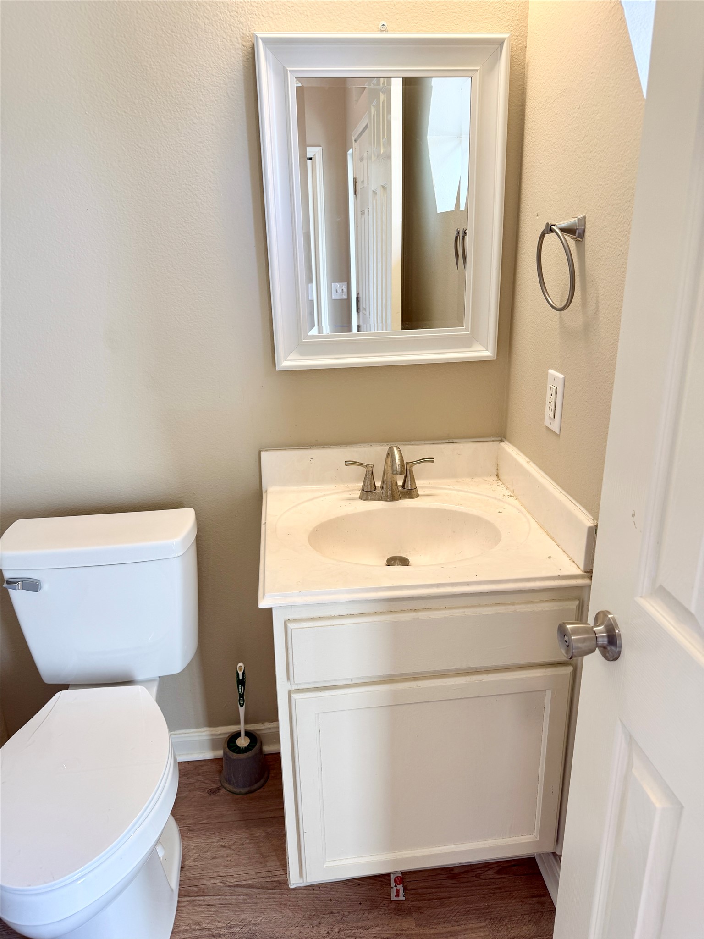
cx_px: 352
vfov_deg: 71.6
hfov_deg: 56.8
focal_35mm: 24
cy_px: 470
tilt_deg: -21.7
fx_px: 651
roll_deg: +0.8
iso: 100
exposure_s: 1/120
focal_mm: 6.76
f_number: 1.78
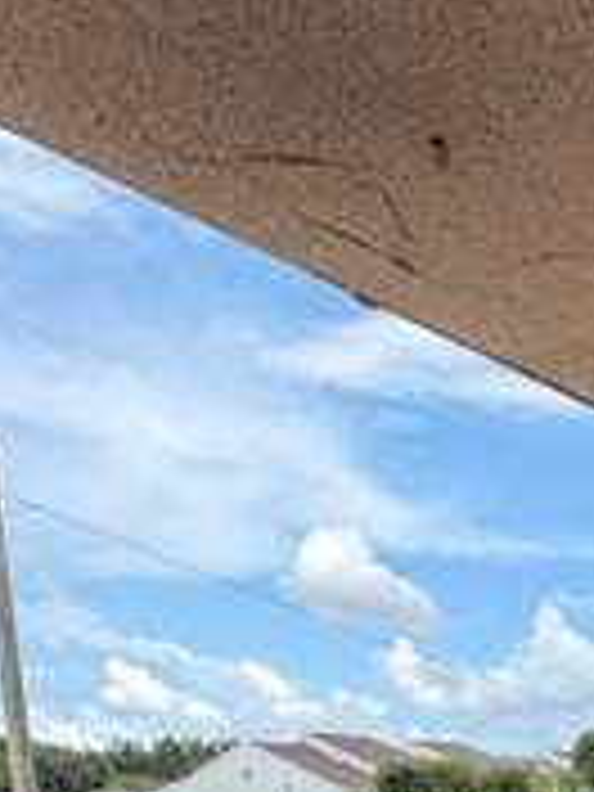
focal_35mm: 51
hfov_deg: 25.7
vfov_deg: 29.0
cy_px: 1076
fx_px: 1167
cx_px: 702
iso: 40
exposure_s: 1/602
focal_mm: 2.22
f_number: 2.2
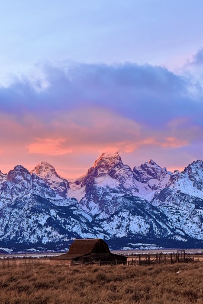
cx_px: 107
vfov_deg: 25.1
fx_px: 685
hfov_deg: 16.9
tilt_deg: +8.2
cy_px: 151
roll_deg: +0.6
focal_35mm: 81
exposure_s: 1/99
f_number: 2.8
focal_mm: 9
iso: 160
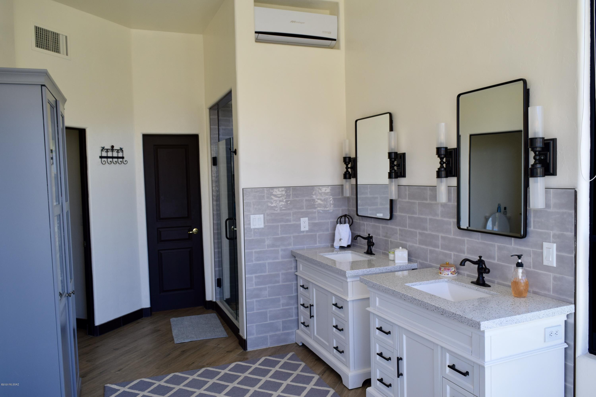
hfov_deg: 67.4
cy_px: 198
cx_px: 298
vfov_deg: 47.9
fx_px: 447
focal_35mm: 27
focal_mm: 18
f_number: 6.3
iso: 400
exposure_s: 1/160
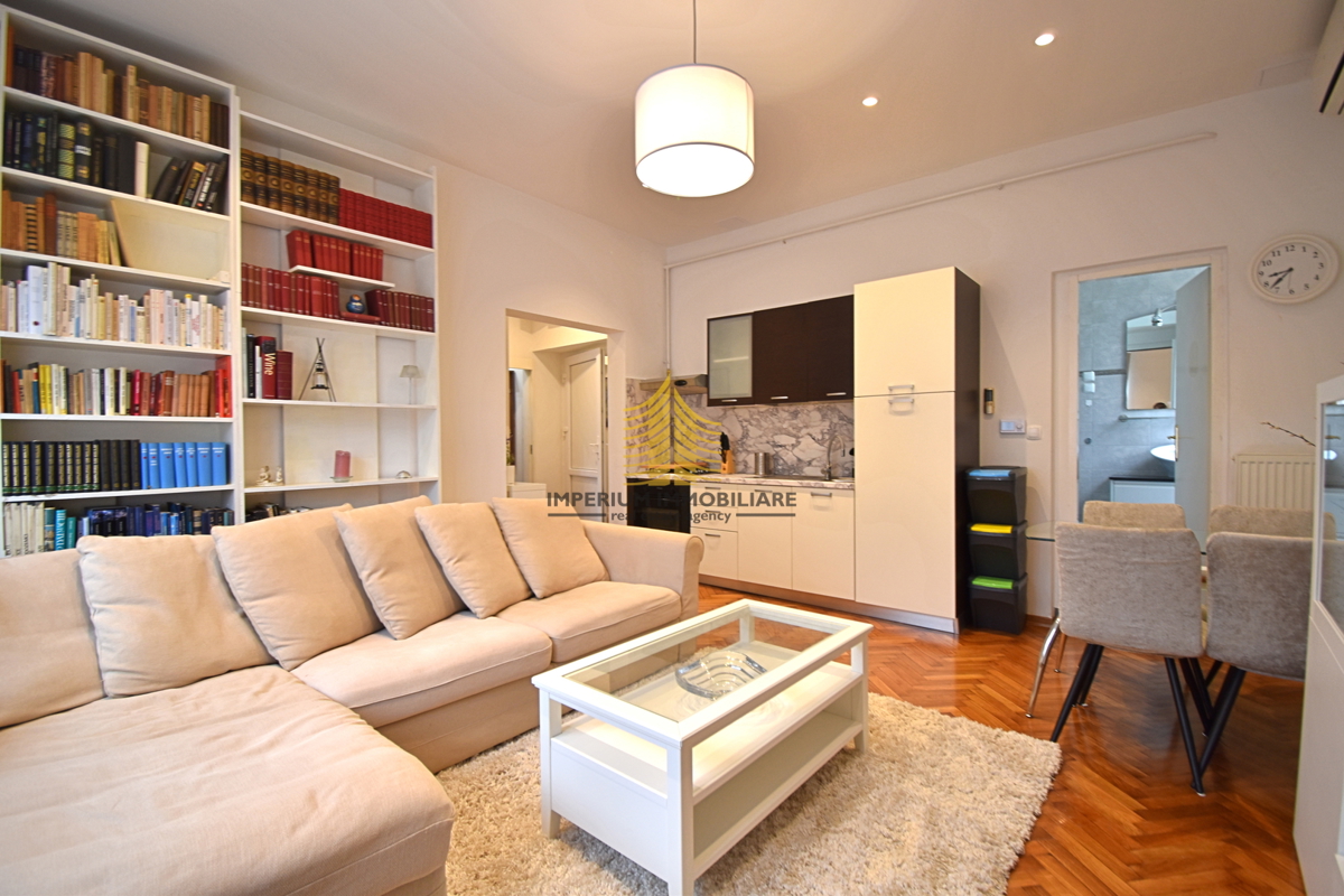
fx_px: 560
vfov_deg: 77.3
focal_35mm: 15
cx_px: 672
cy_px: 448
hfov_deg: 100.4
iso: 220
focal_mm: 10
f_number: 4.5
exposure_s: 1/30
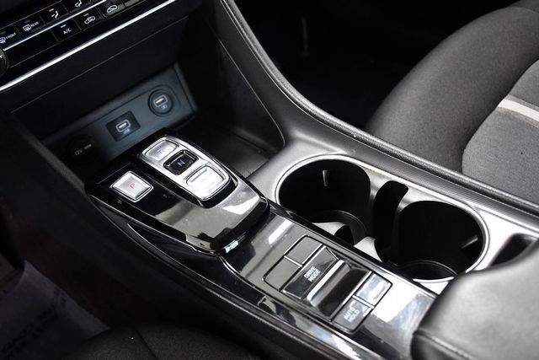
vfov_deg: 36.9
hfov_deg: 53.1
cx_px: 270
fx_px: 539
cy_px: 180
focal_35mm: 36
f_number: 3.8
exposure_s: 1/160
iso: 2500
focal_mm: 24
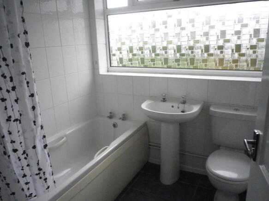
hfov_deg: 63.5
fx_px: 218
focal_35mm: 28
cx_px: 134
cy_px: 100
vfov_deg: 49.7
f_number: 3.5
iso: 640
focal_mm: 5.05
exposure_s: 1/50
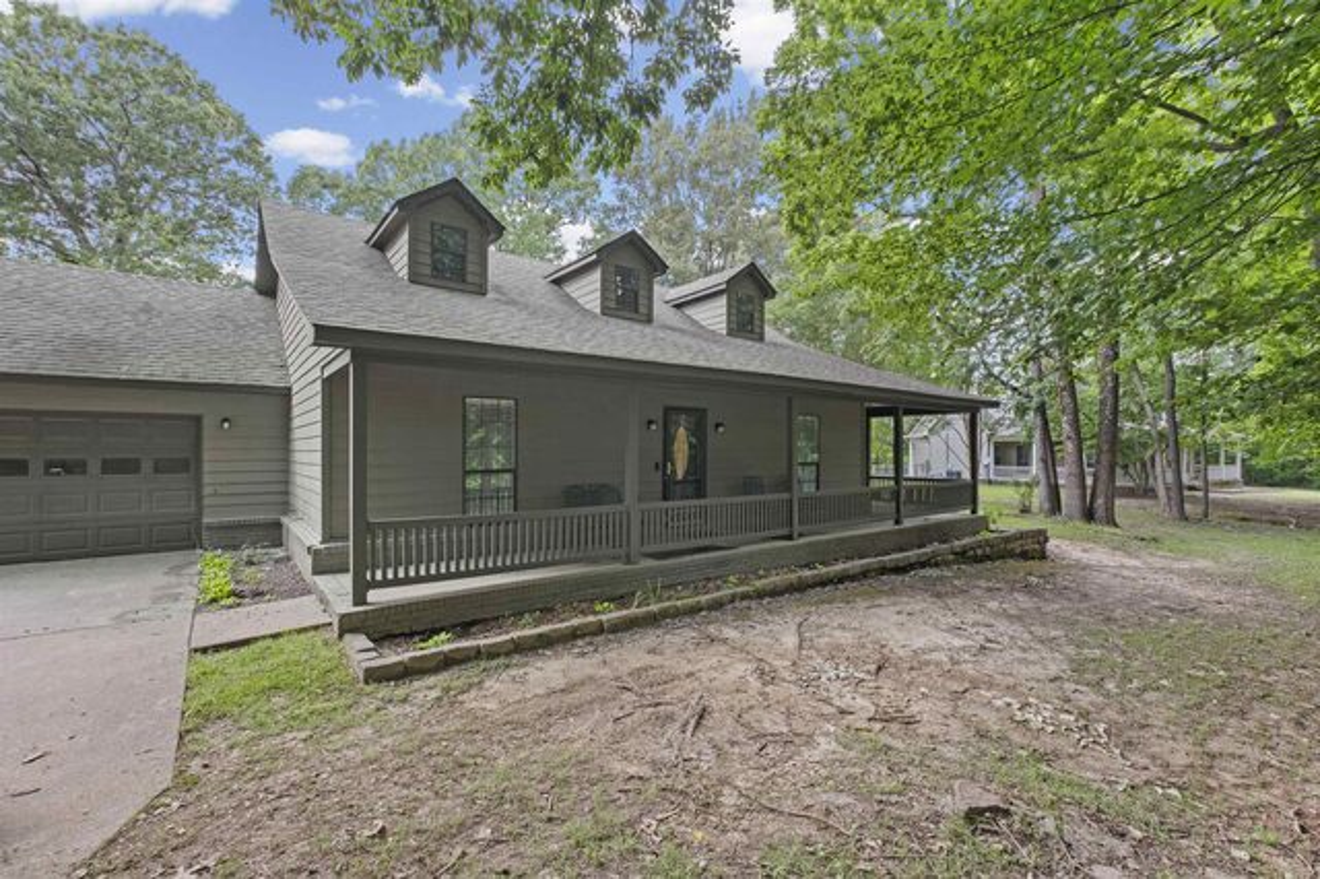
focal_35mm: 15
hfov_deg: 100.4
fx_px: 550
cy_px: 440
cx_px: 660
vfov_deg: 77.3
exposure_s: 1/13
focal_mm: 10
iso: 400
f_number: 5
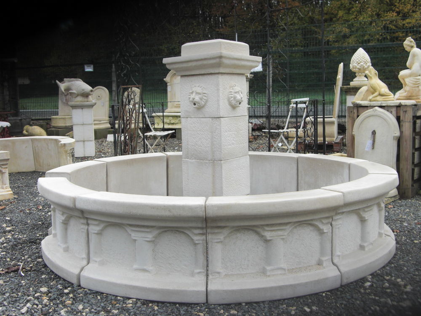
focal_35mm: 39
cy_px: 158
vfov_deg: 36.8
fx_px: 474
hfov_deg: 47.9
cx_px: 210
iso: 50
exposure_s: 1/200
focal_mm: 6.9
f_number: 3
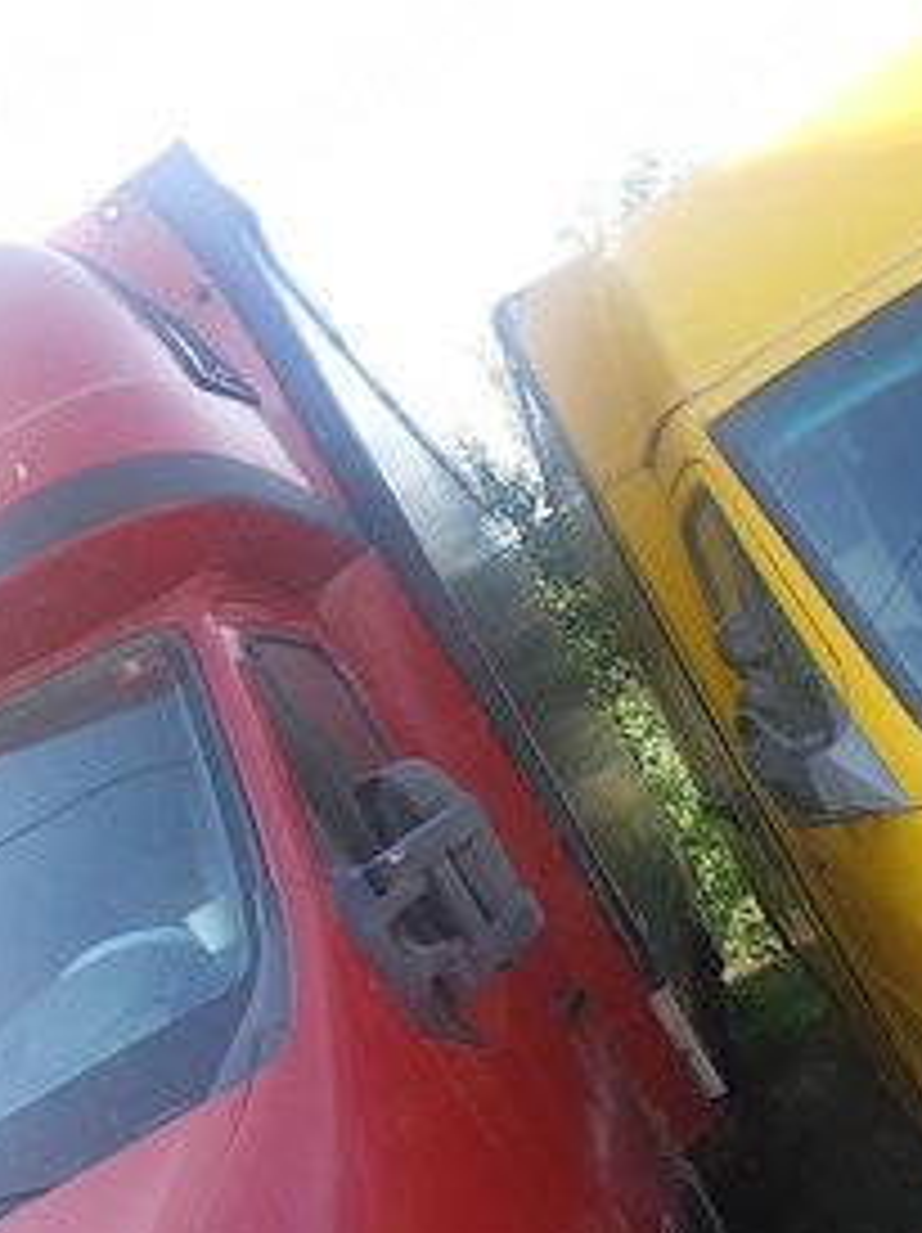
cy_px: 864
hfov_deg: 37.7
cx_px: 432
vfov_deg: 47.8
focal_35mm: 38
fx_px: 1352
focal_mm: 3.98
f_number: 1.8
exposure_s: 1/101
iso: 25
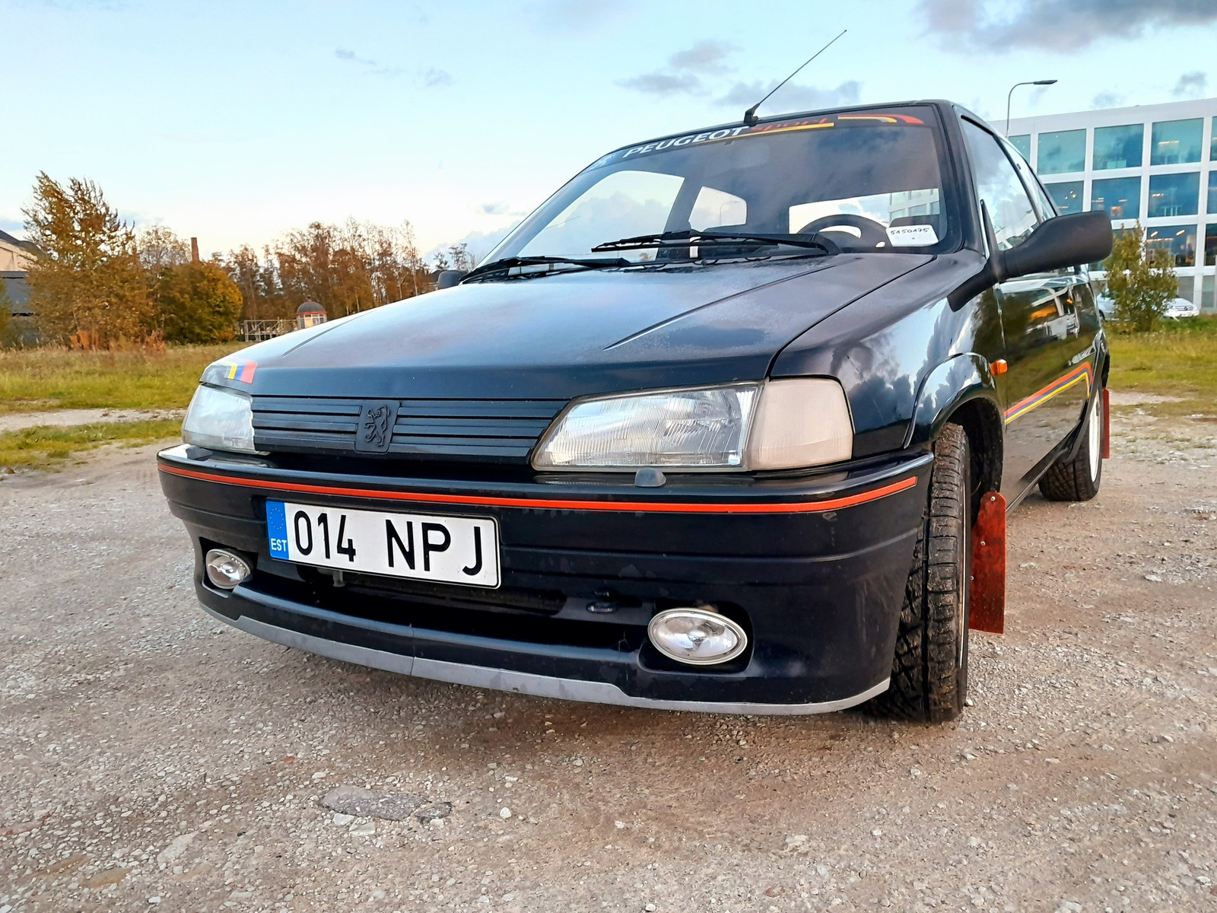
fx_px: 914
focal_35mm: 26
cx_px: 608
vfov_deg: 53.1
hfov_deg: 67.3
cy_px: 456
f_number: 1.8
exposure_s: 1/50
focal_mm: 4
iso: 80
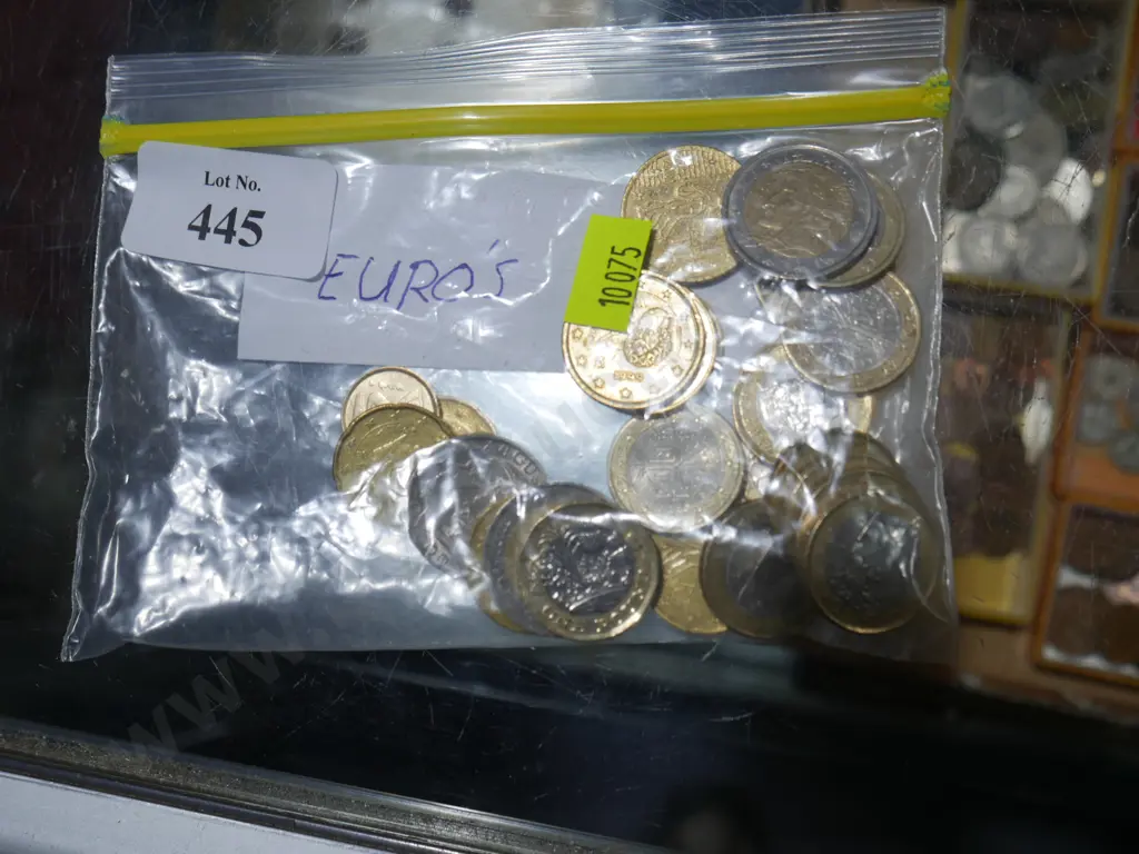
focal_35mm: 40
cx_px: 570
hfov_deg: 46.8
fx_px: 1316
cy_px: 427
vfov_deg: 36.0
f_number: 5
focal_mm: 20
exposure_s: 1/125
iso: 200
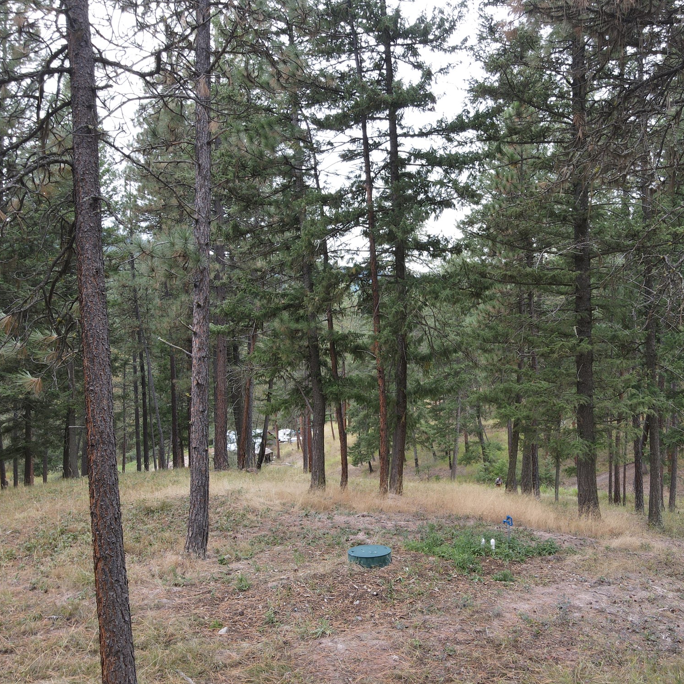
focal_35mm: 29
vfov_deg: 55.6
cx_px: 461
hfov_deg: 54.4
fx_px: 648
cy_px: 342
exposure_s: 1/15
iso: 100
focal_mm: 4.5
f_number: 2.8
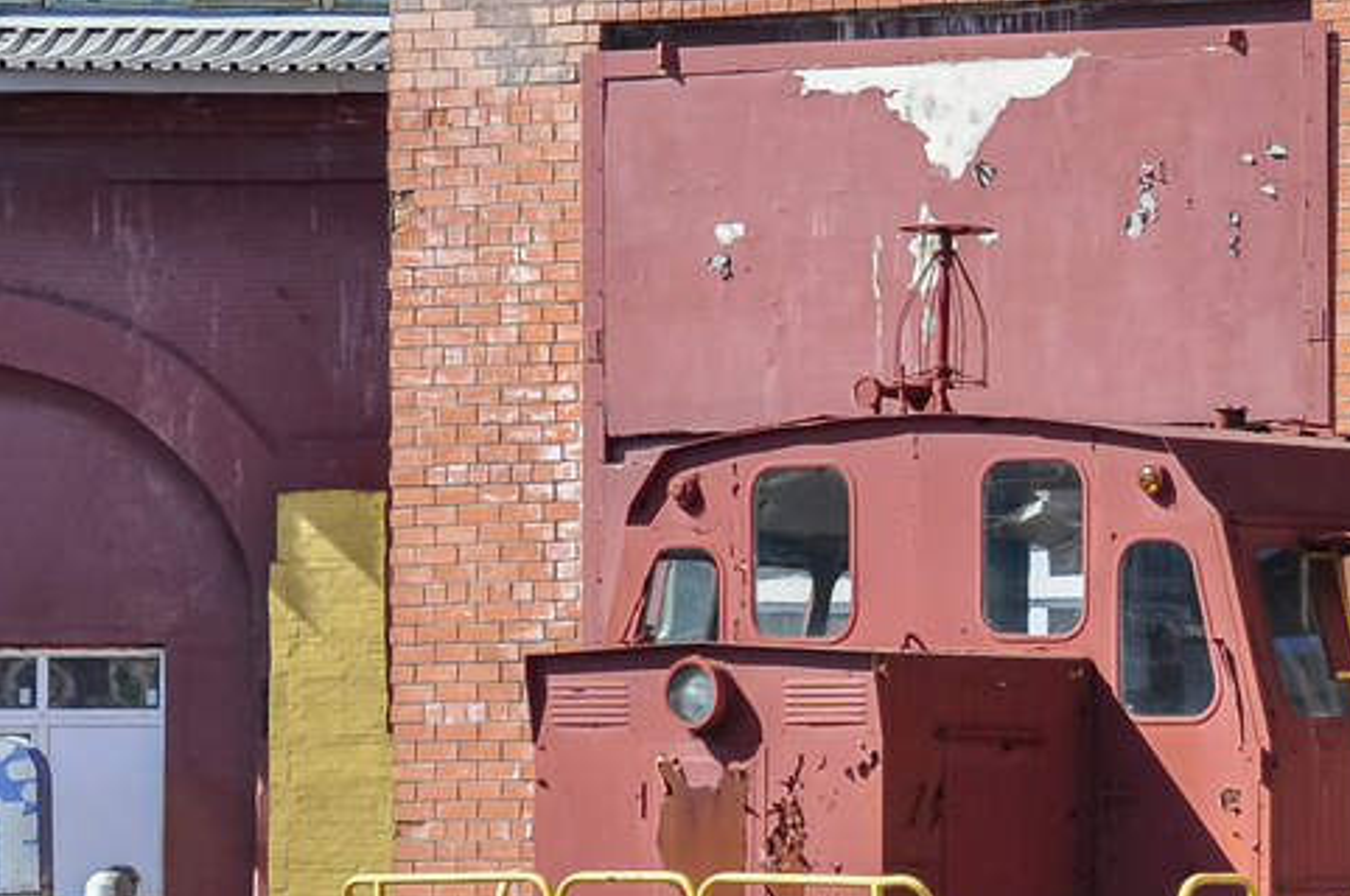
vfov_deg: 6.7
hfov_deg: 10.1
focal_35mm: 204
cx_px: 1161
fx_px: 7640
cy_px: 715
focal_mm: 50
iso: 250
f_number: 7.1
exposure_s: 1/500
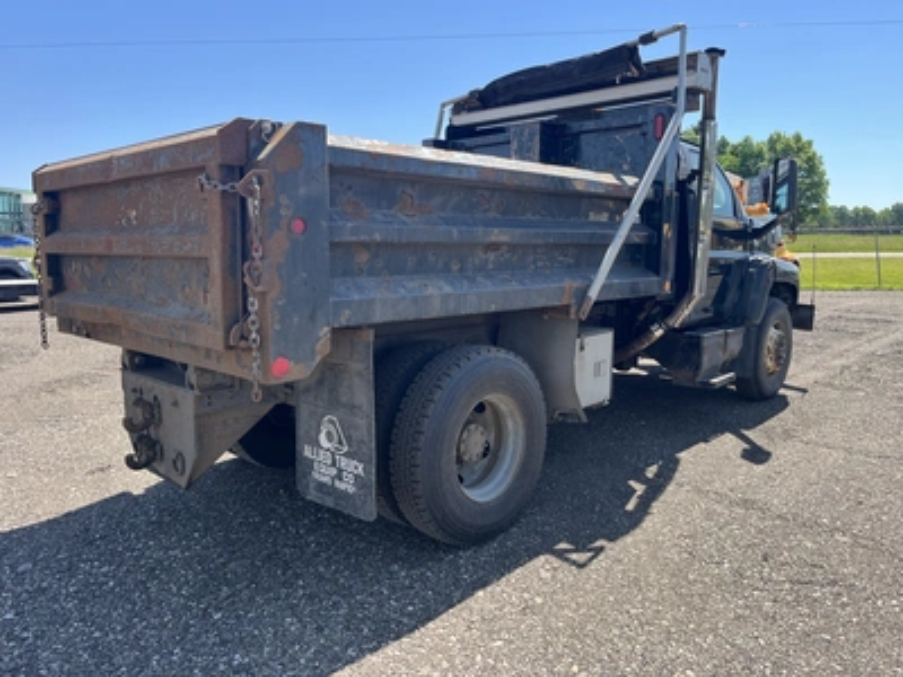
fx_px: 678
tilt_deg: -7.1
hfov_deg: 67.3
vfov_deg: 53.1
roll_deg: +1.0
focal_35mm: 26
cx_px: 452
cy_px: 338
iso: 50
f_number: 1.6
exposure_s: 1/906
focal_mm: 5.1
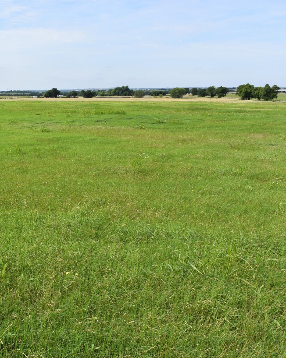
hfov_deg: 37.6
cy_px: 181
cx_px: 87
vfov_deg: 46.9
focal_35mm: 39
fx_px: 413
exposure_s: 1/250
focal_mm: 18
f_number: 8
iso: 100
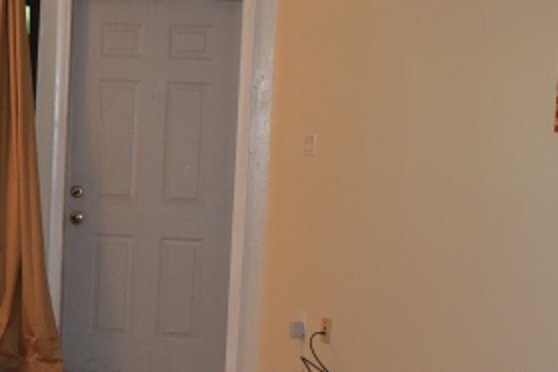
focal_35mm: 87
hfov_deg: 22.8
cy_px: 264
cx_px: 50
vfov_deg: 15.7
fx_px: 1348
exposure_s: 1/80
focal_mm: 18
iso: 800
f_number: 4.5
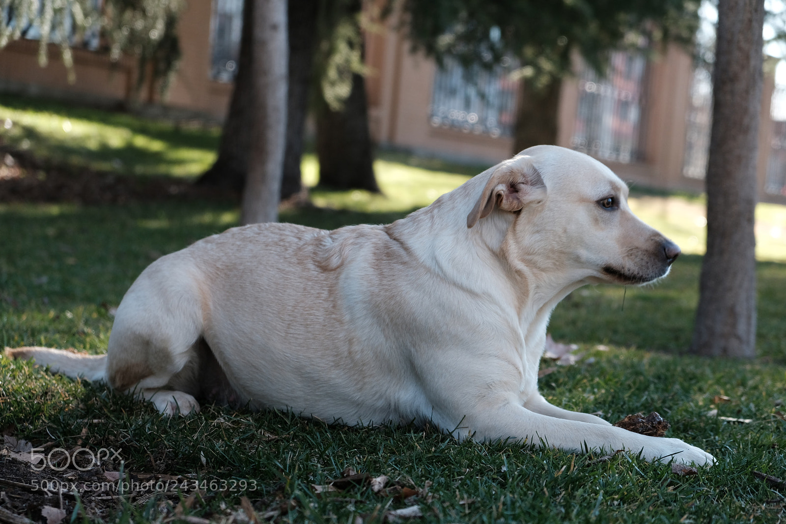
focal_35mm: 83
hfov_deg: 24.5
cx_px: 393
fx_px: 1812
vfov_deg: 16.4
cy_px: 262
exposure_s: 1/500
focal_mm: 55
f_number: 4
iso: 640
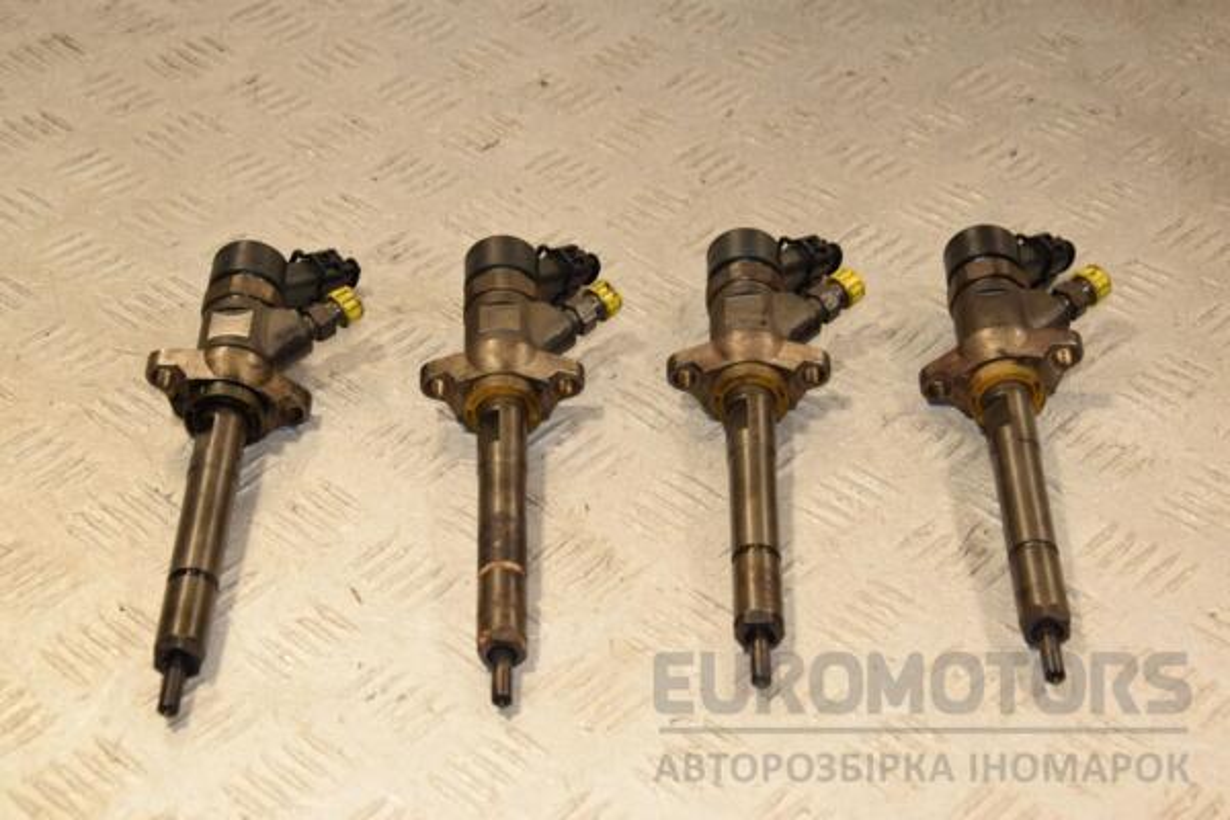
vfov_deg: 18.2
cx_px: 615
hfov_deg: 27.0
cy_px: 410
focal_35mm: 75
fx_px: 2562
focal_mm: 50
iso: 800
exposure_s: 1/200
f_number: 7.1
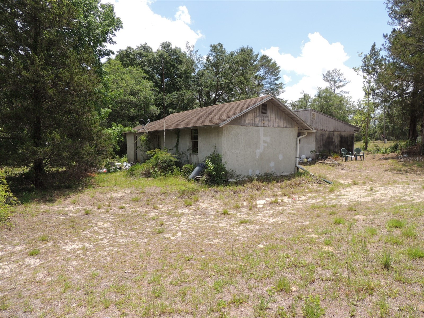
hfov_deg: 71.6
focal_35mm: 24
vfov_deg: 56.8
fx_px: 294
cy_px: 159
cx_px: 212
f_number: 3
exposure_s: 1/1000
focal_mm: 4.3
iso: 100
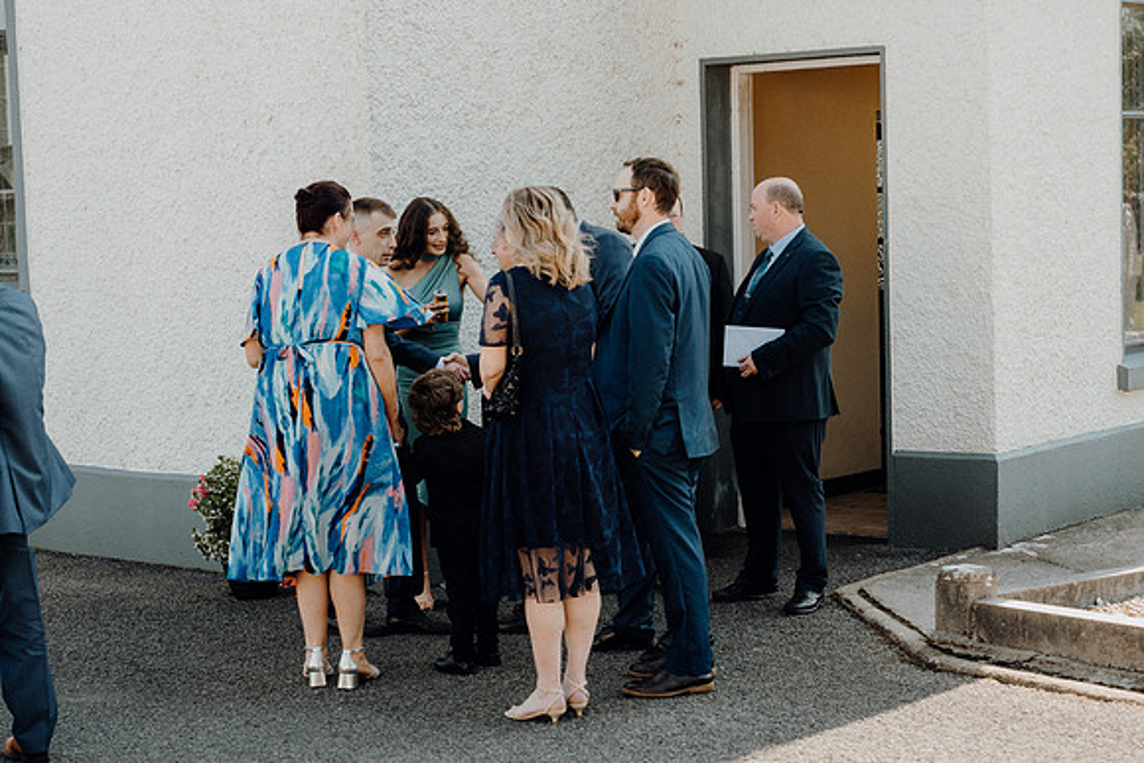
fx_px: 2226
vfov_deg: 19.5
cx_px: 572
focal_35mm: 70
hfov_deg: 28.8
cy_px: 382
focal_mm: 70
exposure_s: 1/320
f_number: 3.5
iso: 125
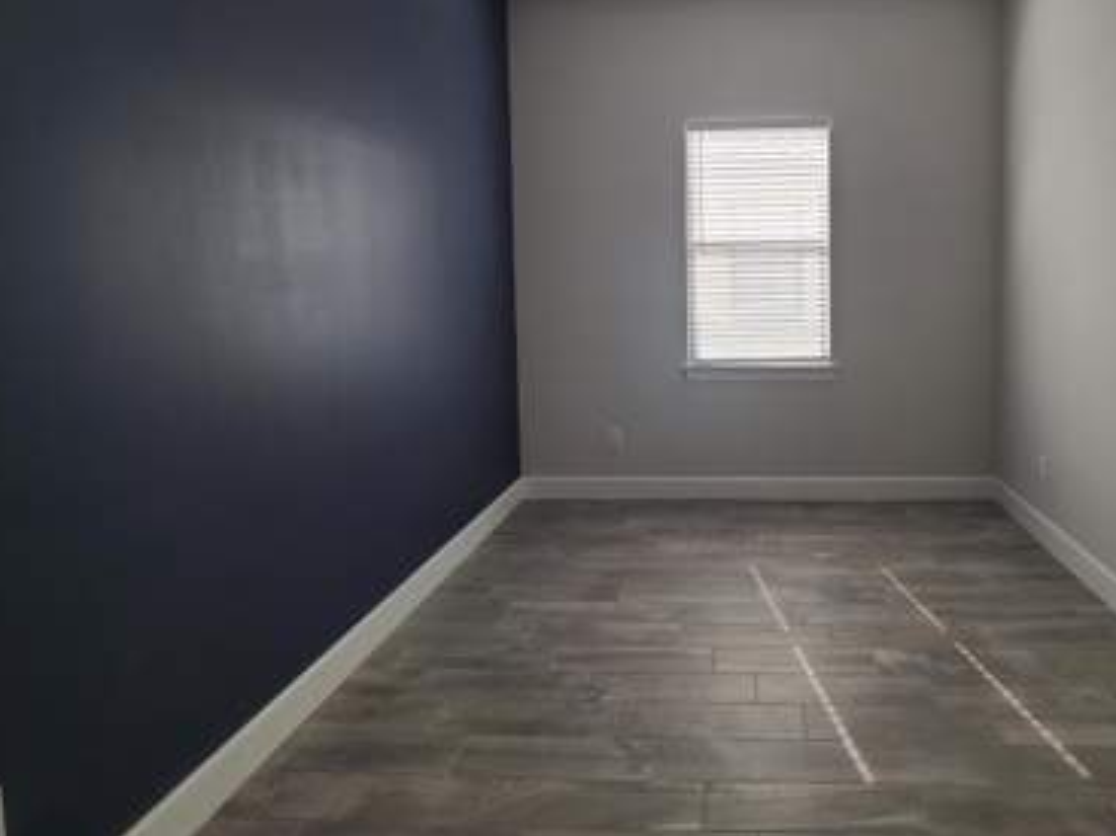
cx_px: 712
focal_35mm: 17
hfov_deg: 88.8
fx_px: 548
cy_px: 296
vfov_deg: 73.0
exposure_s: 1/120
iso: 100
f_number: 2.2
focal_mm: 2.2
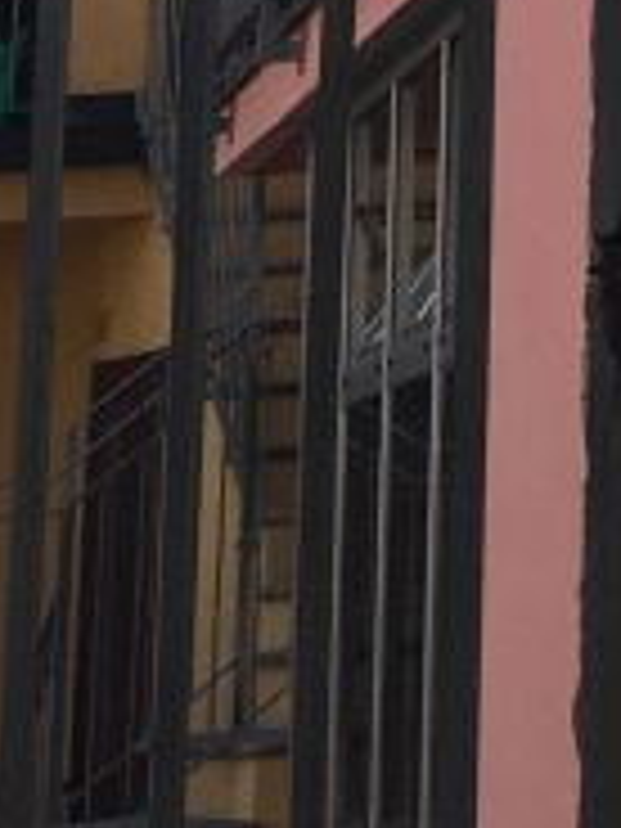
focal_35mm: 202
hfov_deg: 6.6
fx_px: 4832
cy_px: -1400
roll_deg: +6.3
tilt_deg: +19.5
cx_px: 2007
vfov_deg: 8.6
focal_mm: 4.15
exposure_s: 1/1026
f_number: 2.2
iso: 25
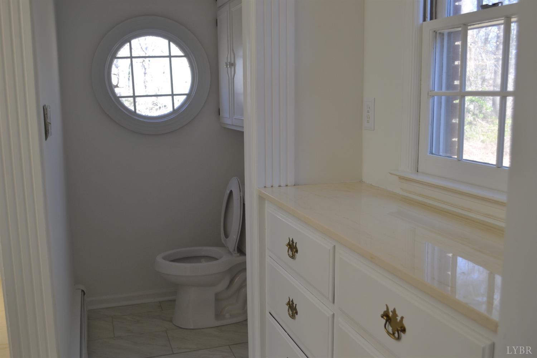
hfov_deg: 53.1
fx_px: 537
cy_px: 179
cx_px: 268
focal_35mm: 36
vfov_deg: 36.9
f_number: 5.6
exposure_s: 1/60
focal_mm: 24
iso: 220
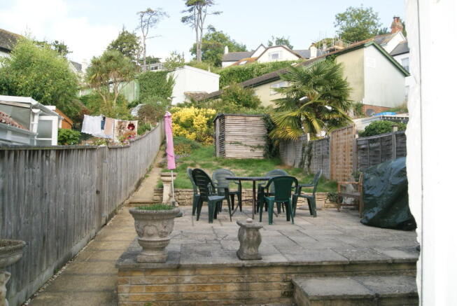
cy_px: 153
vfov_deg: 40.1
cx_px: 228
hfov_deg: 57.2
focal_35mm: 33
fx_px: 419
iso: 400
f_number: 13
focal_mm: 22
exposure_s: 1/160
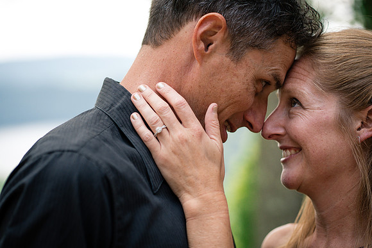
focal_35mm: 85
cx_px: 186
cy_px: 124
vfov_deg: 16.1
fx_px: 878
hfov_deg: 23.9
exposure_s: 1/1600
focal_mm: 85
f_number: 3.2
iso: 800
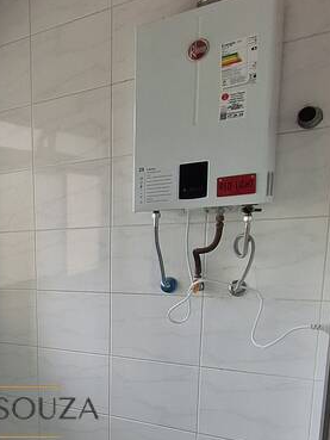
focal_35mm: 38
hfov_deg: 31.8
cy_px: 333
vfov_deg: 47.1
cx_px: -62
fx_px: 483
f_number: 2.2
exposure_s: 1/397
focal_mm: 1.74
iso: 40
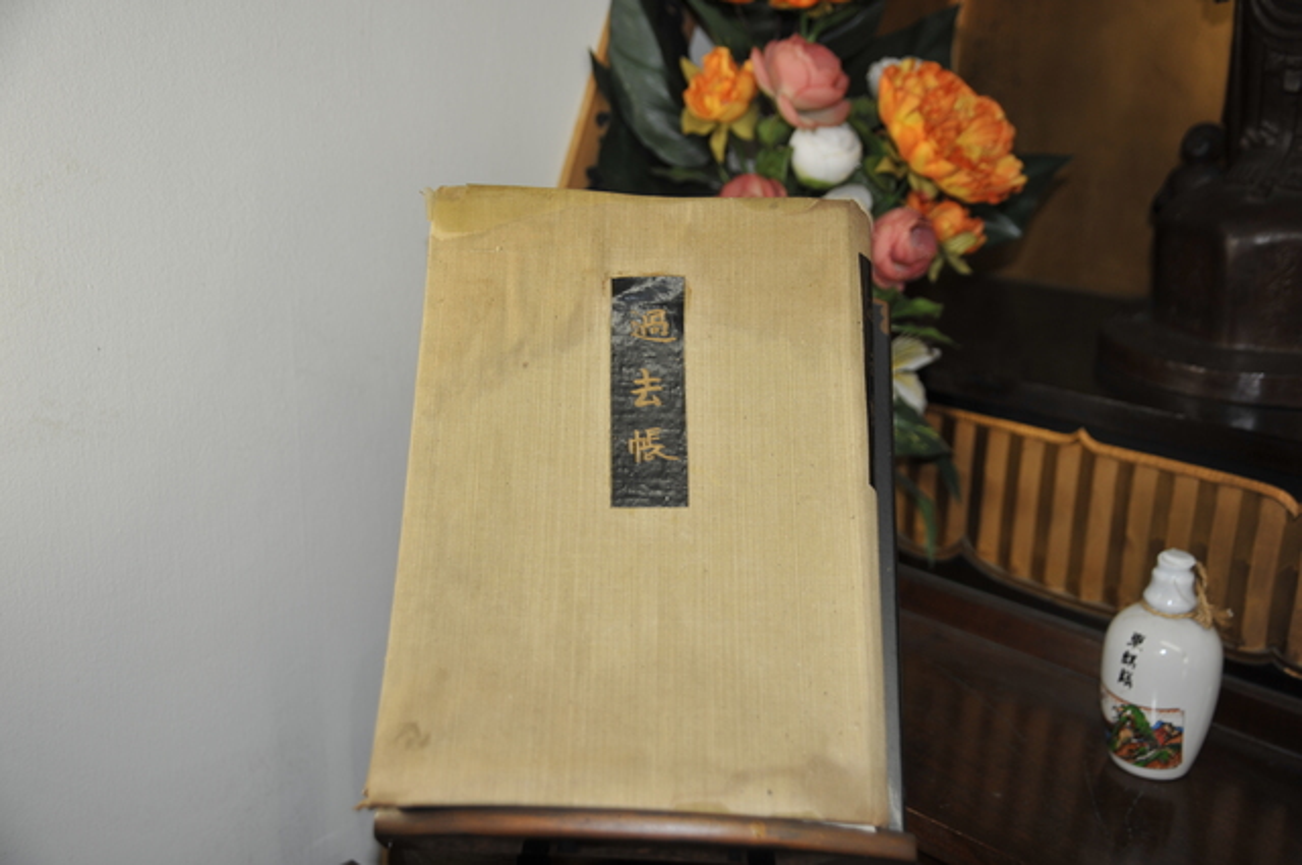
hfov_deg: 44.5
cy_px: 432
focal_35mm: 44
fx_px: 1589
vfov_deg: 30.4
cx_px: 651
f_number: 3.5
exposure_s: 1/60
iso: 200
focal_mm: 44
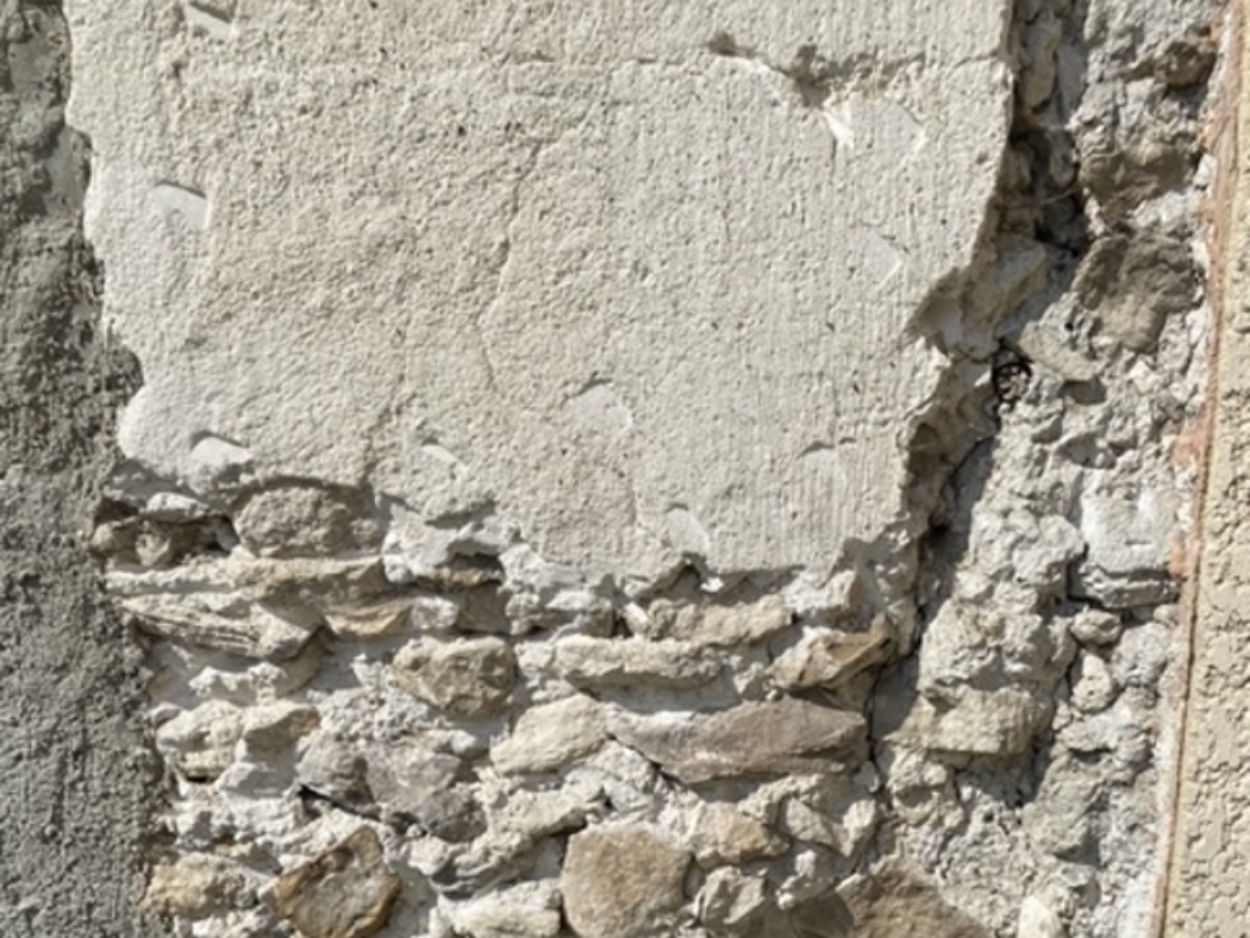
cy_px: 469
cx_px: 625
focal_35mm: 26
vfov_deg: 53.1
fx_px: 939
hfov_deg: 67.3
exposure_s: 1/6757
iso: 32
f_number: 1.8
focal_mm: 4.25
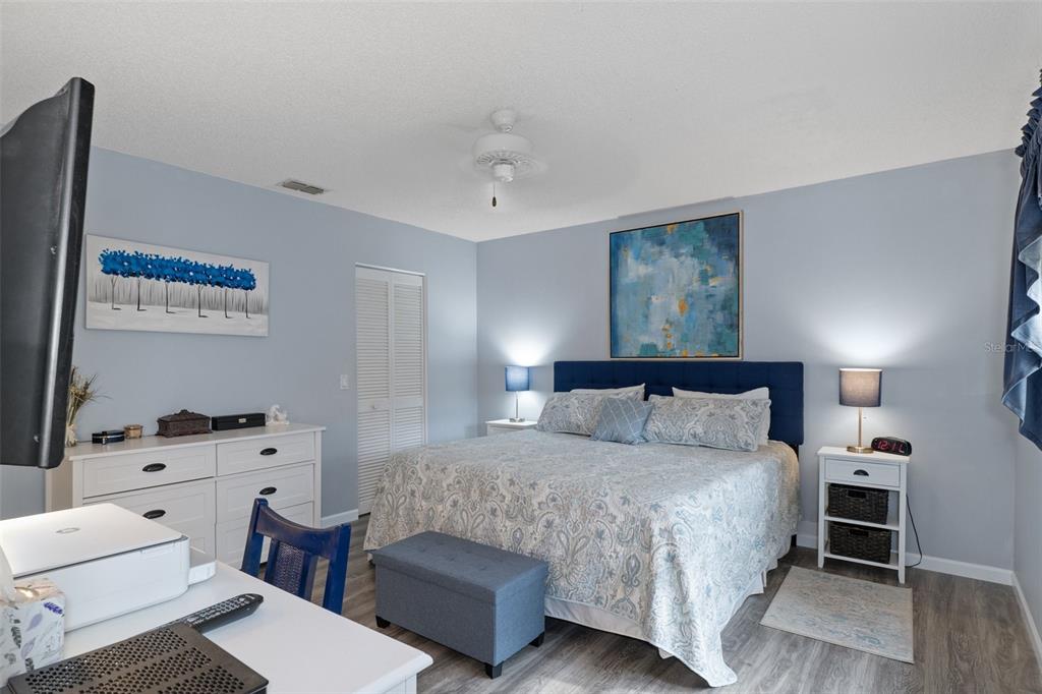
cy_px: 347
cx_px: 521
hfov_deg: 90.0
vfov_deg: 67.3
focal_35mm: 18
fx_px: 521
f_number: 8
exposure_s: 1.6
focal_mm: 12
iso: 320
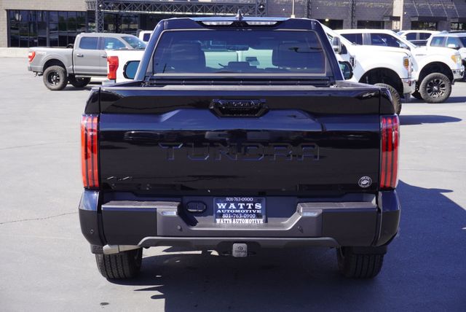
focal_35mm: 62
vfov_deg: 22.1
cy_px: 156
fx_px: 797
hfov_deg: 32.6
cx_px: 233
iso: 100
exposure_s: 1/100
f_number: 7.1
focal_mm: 41
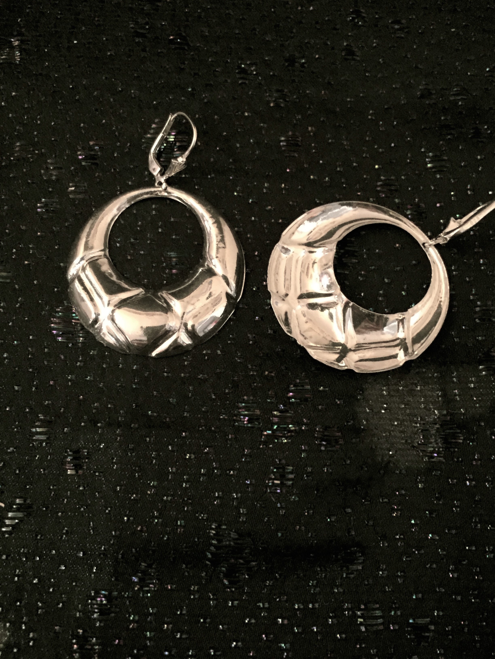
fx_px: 553
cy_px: 330
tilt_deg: -75.7
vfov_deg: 61.7
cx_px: 248
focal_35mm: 29
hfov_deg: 48.2
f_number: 2.2
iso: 1000
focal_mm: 4.15
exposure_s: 1/17
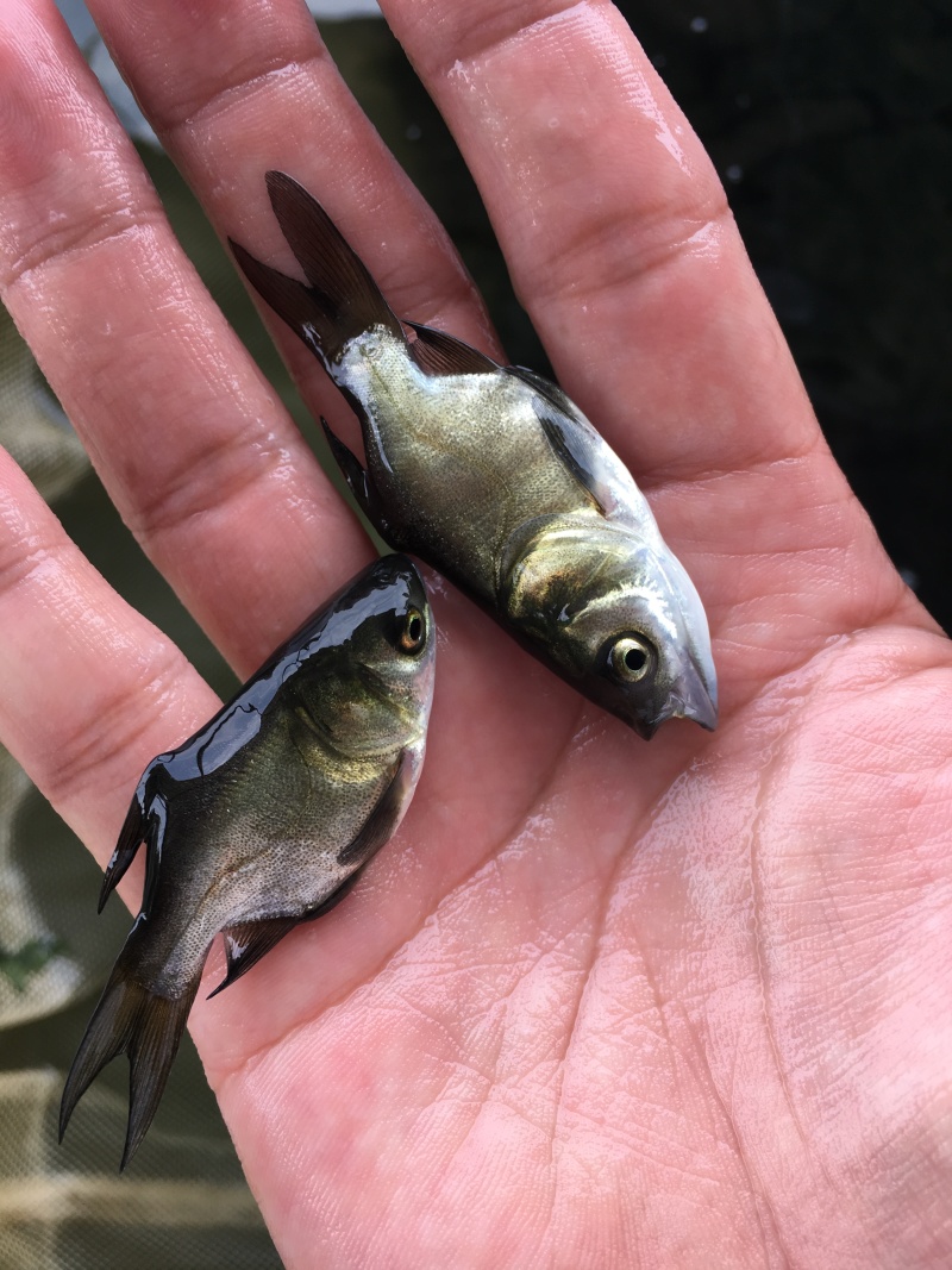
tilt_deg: -83.7
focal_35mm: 29
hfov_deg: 48.2
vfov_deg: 61.7
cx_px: 476
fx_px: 1064
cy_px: 635
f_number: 2.2
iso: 25
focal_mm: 4.15
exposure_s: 1/147
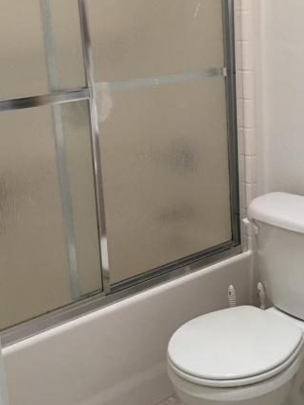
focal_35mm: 52
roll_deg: +3.3
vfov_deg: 36.6
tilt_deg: -12.0
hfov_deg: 27.9
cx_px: 198
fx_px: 609
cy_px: 153
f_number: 2.2
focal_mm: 4.15
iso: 80
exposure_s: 1/17
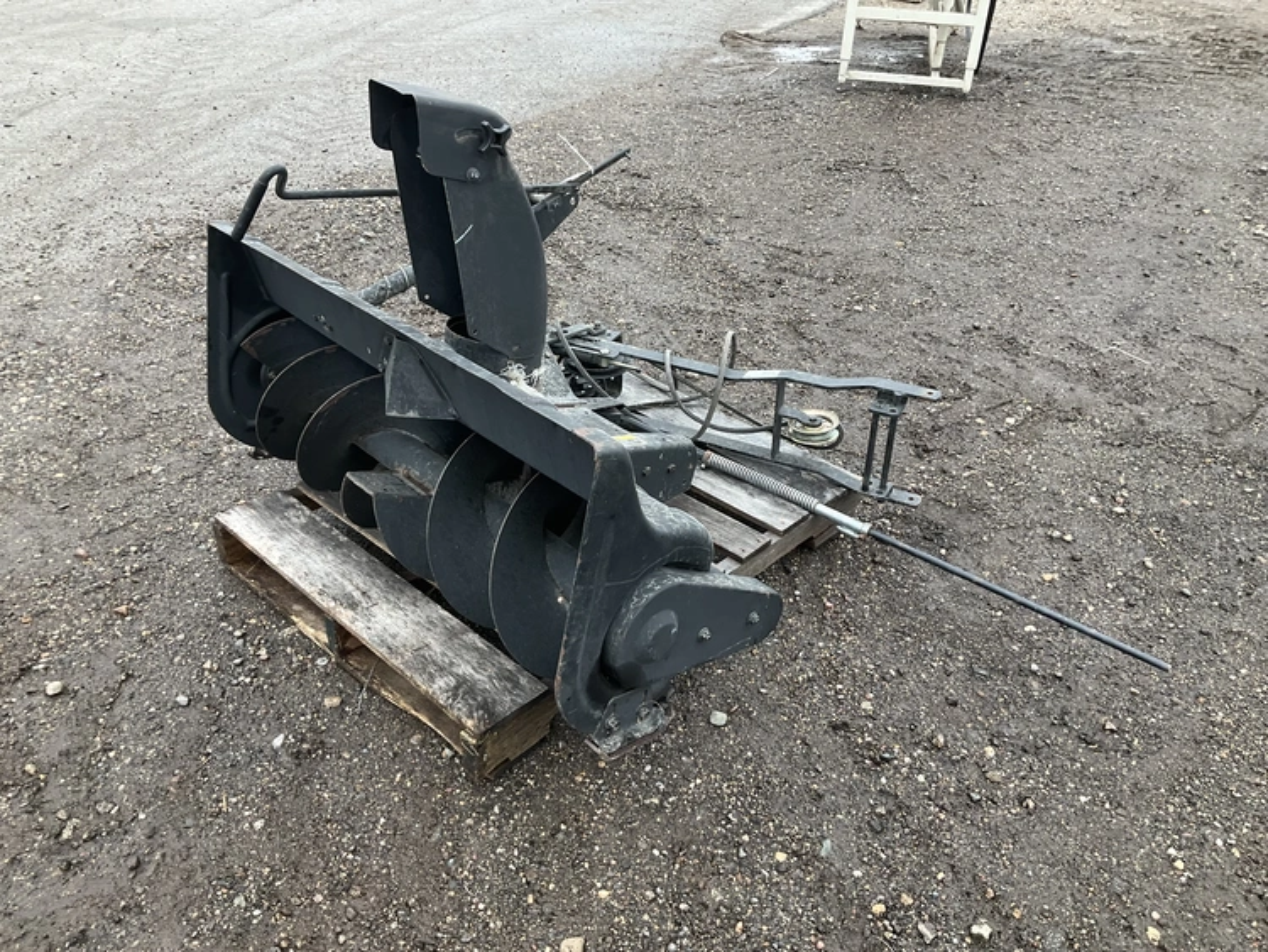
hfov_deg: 61.6
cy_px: 476
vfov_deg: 48.3
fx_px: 1063
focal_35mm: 29
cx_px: 634
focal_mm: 3
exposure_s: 1/122
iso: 25
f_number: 1.8
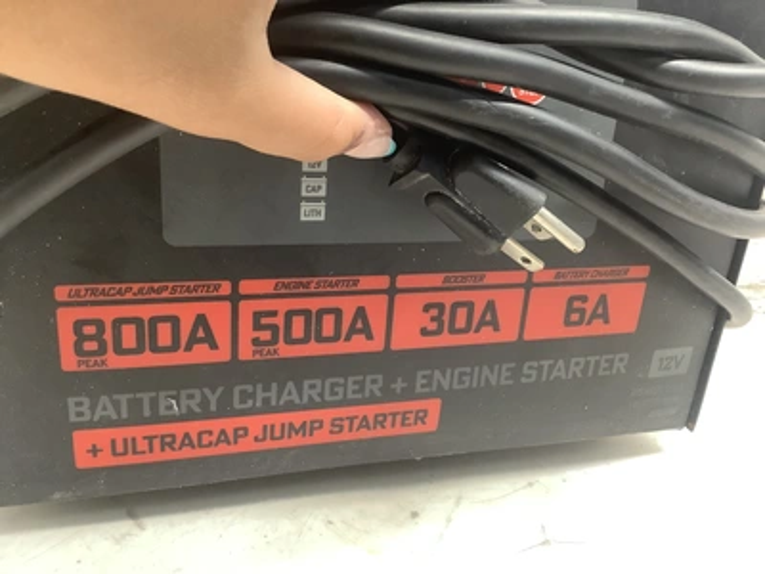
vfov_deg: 45.4
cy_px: 287
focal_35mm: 31
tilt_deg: -22.0
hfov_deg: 58.4
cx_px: 382
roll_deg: -4.8
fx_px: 685
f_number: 2.4
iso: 250
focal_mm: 3.3
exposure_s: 1/60
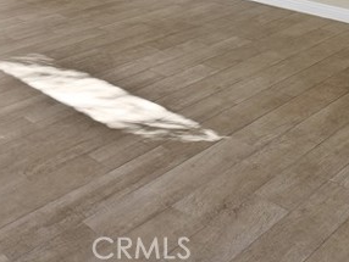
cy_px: -150
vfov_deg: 21.5
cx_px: 66
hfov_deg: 33.8
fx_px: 555
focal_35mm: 55
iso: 800
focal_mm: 16
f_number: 5
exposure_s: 1/15
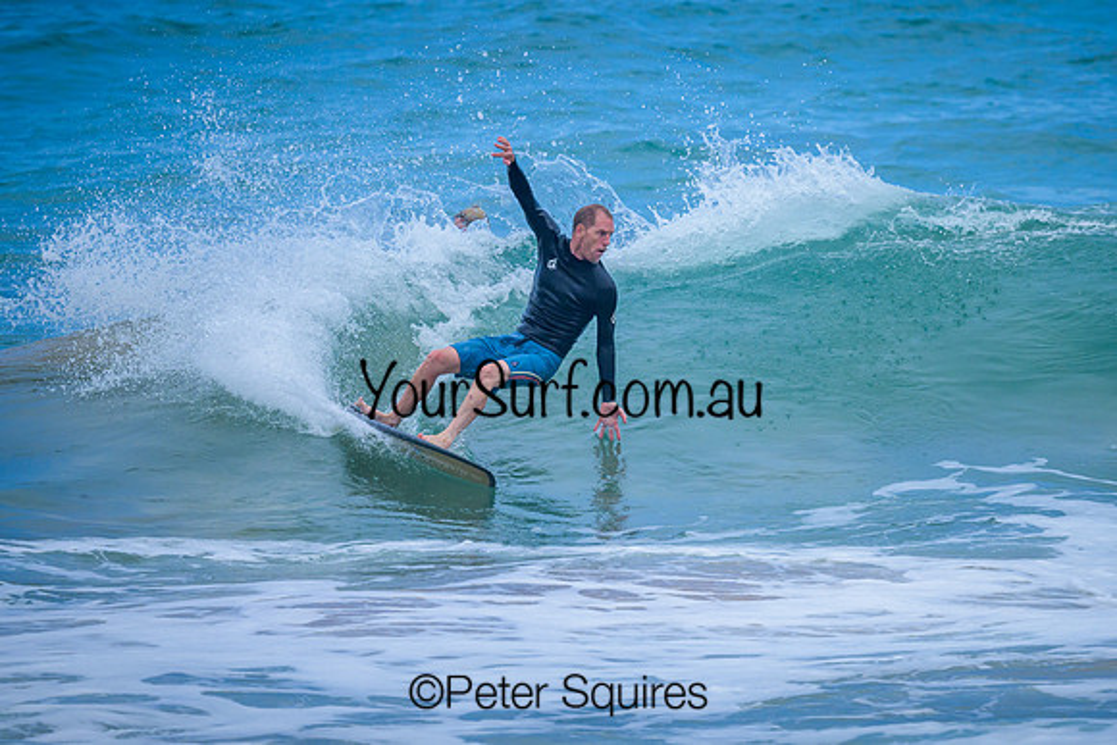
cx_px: 705
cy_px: 311
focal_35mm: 1099
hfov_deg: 1.9
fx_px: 34108
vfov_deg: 1.3
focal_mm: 800
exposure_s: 1/3200
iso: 560
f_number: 6.3
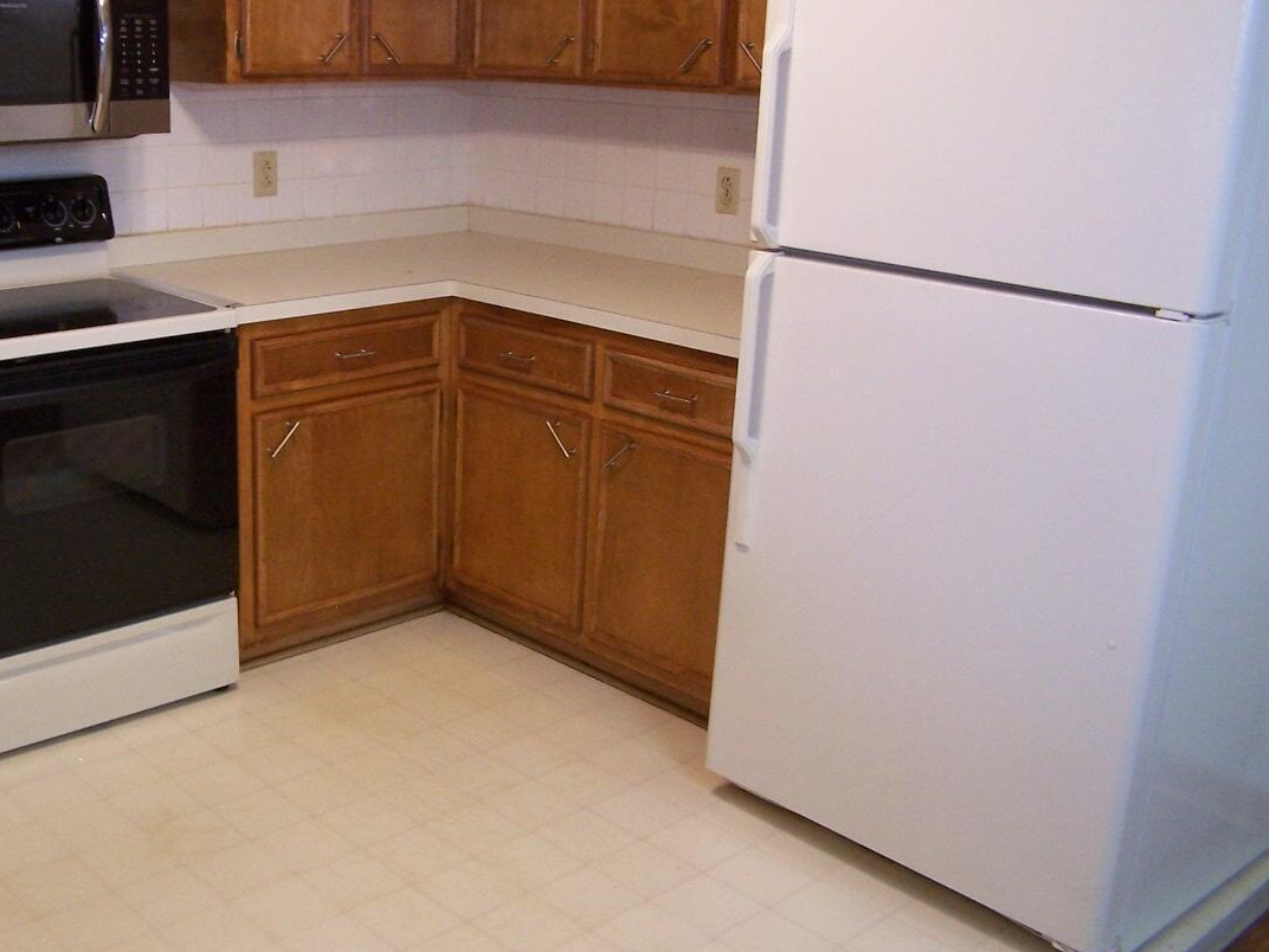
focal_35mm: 55
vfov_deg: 26.5
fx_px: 2016
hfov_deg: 34.4
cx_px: 366
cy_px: 423
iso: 140
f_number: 2.8
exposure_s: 1/20
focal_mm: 6.3
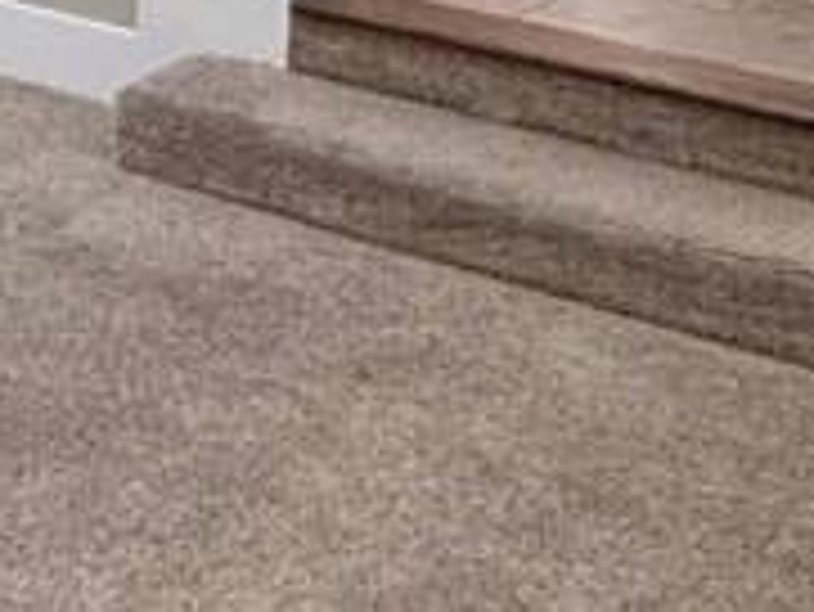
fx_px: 2541
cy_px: -400
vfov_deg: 12.8
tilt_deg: -6.3
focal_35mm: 108
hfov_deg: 16.6
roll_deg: -0.3
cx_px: -396
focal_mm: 2.22
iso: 125
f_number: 2.2
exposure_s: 1/120
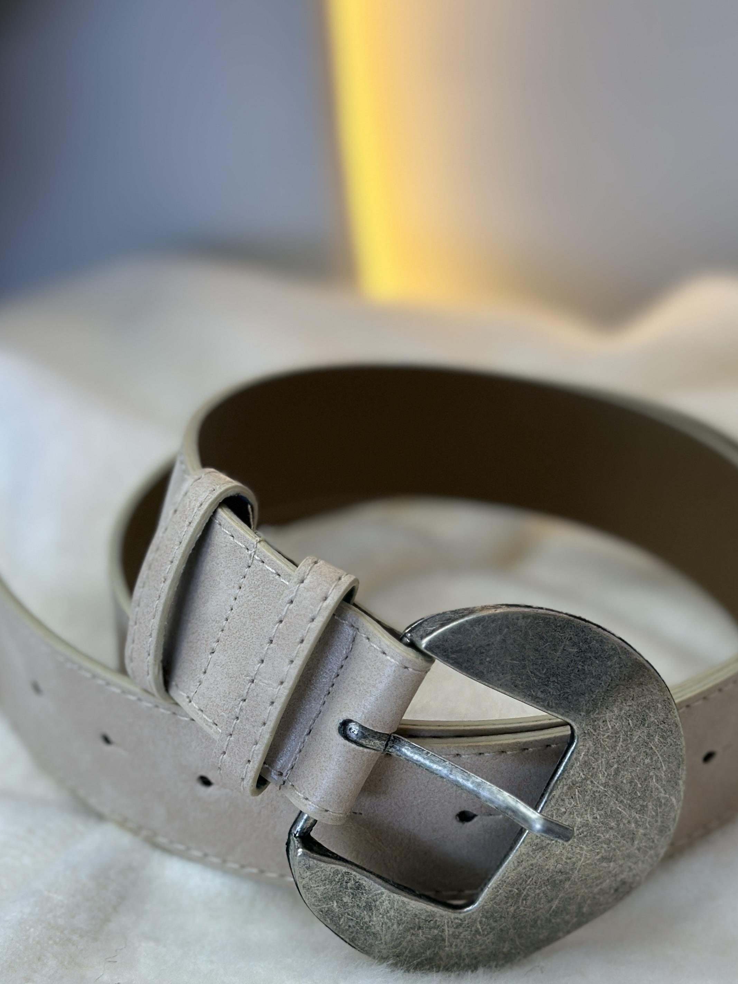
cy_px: 547
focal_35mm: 68
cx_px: 462
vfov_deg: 28.5
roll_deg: -1.4
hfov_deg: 21.6
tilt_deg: -26.8
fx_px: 1933
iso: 64
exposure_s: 1/121
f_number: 1.78
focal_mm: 6.86
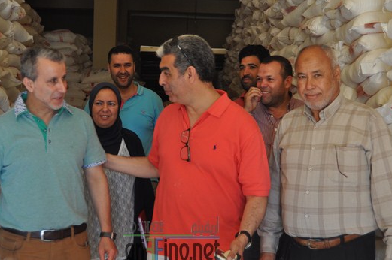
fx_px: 642
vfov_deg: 22.9
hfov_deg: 33.9
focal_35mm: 59
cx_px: 172
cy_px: 121
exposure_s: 1/60
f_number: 4.5
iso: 640
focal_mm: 32
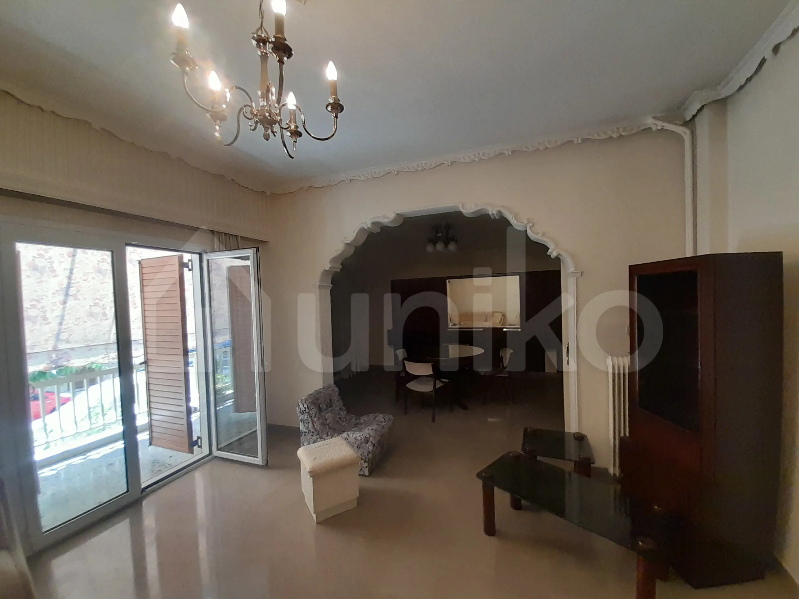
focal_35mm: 13
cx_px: 400
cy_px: 300
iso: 160
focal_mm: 1.13
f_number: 2.2
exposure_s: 1/50
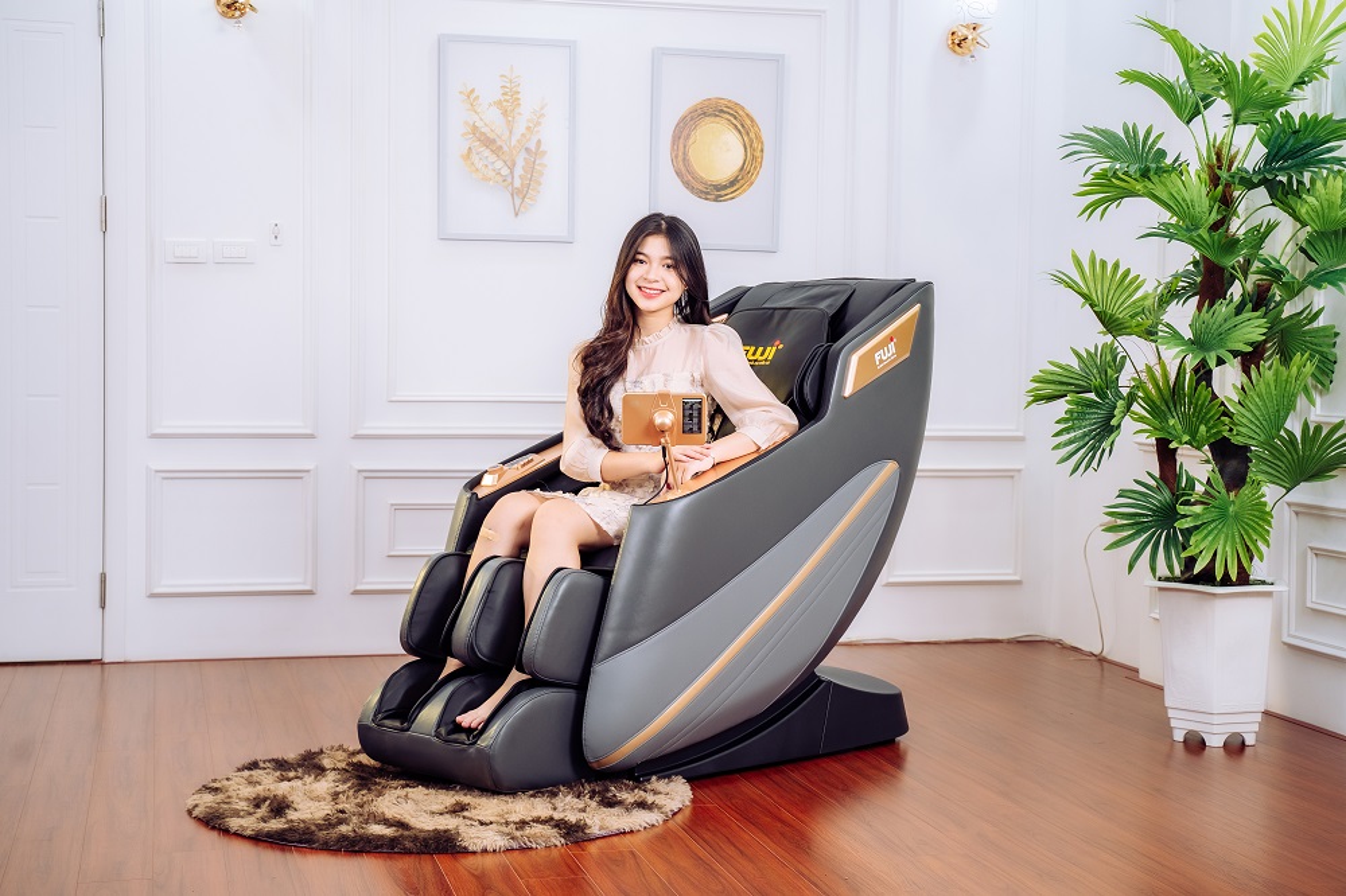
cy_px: 448
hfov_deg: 36.3
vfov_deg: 24.6
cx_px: 673
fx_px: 2056
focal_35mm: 55
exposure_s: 1/100
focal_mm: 55
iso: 800
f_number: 5
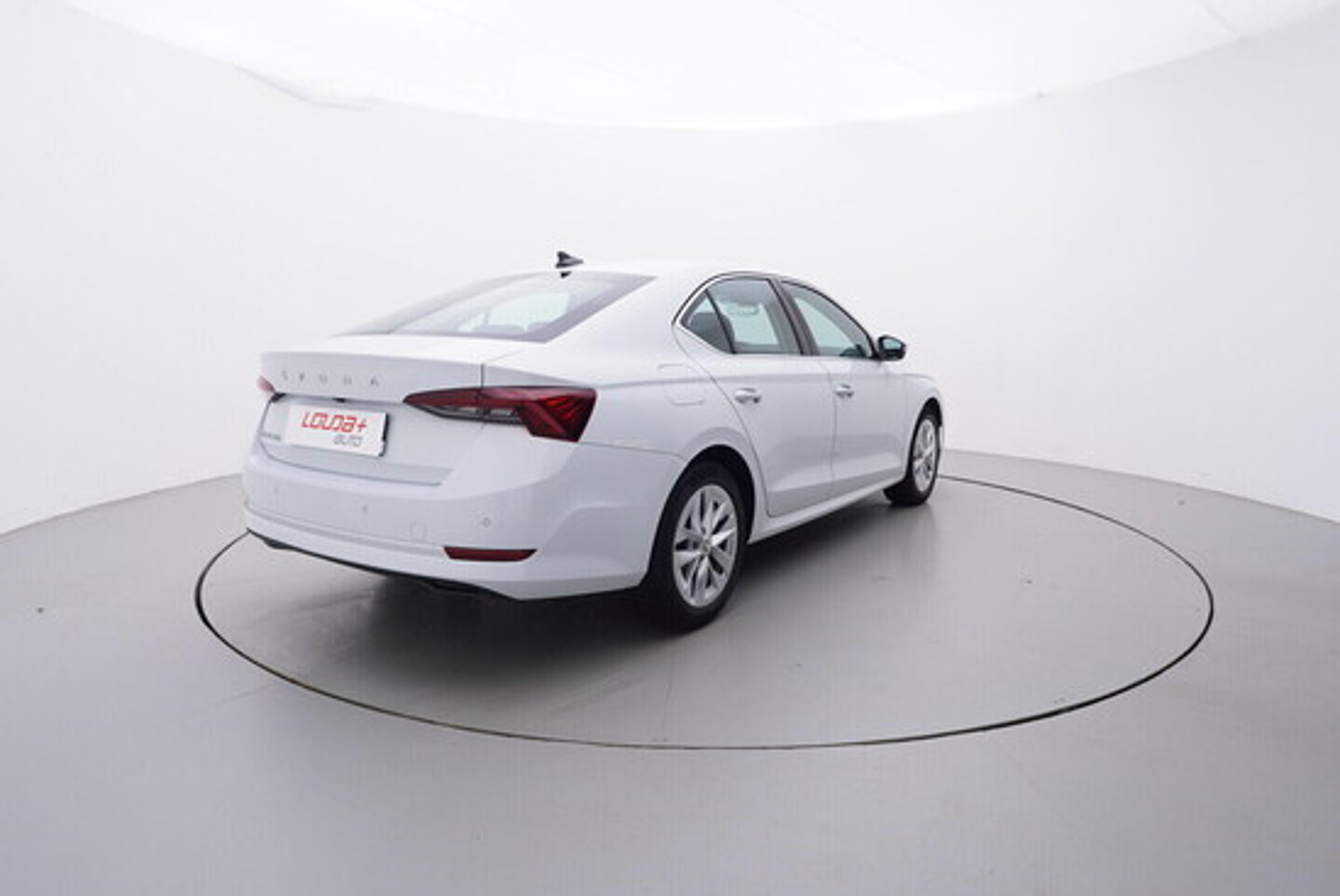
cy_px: 448
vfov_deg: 56.2
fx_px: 838
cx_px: 670
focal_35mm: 22
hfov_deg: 77.3
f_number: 5
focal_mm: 15
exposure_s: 1/80
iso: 200
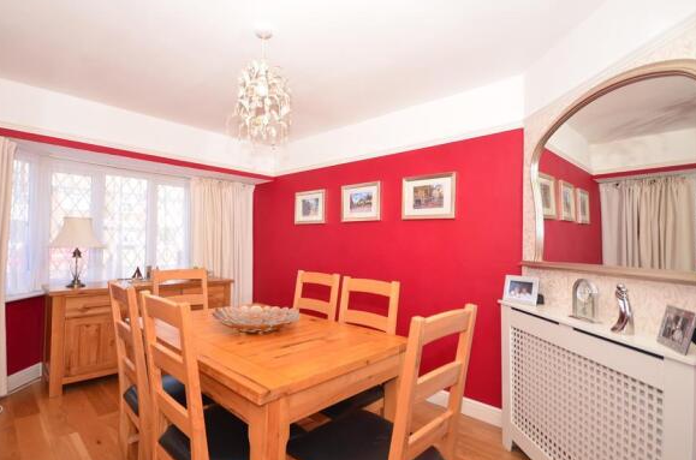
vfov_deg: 70.1
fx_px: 328
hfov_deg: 93.0
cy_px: 232
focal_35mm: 17
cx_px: 309
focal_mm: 10
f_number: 5
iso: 200
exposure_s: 1/100
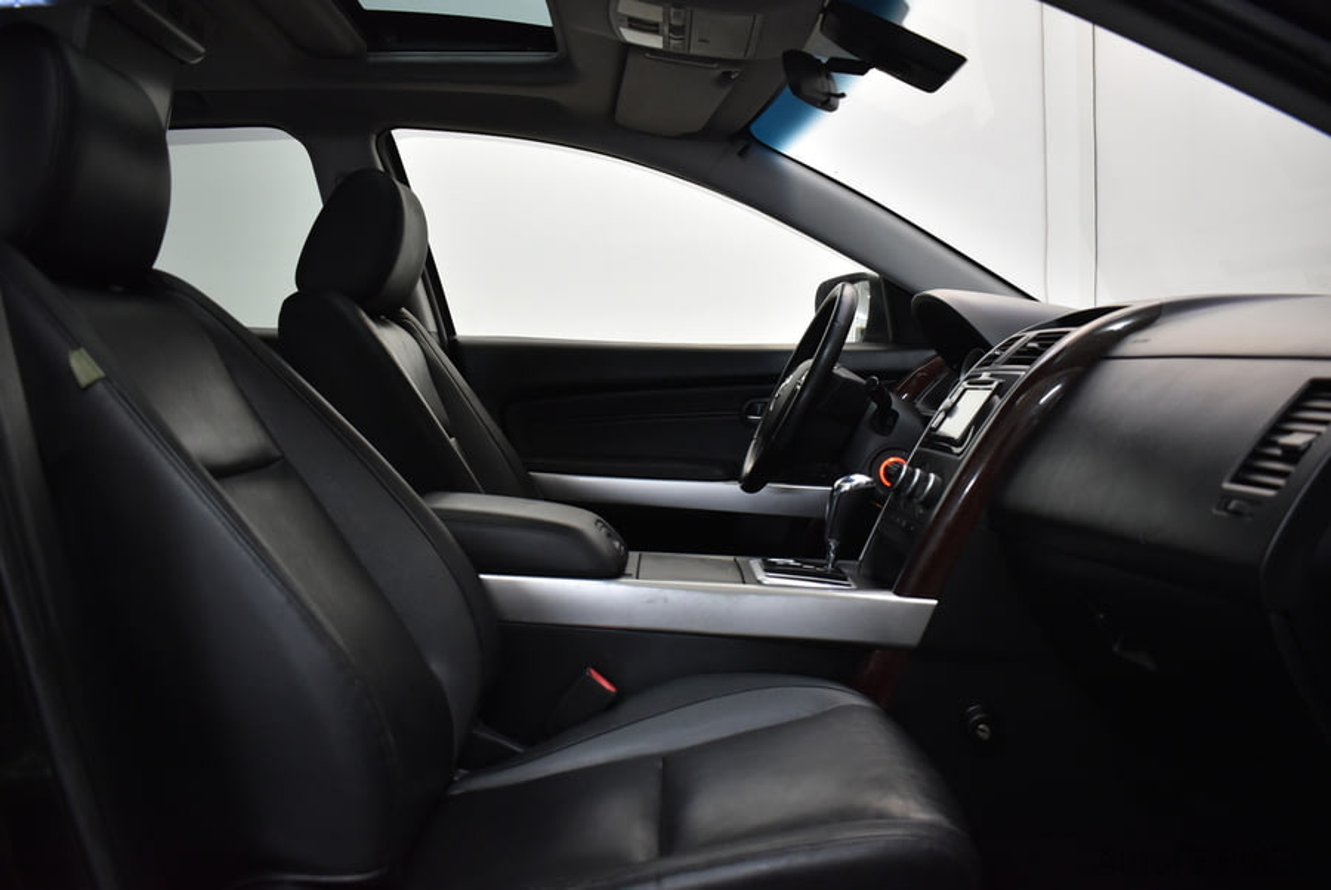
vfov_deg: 43.7
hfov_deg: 61.9
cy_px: 445
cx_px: 666
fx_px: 1110
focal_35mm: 30
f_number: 3.8
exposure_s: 1/60
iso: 800
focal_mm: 20
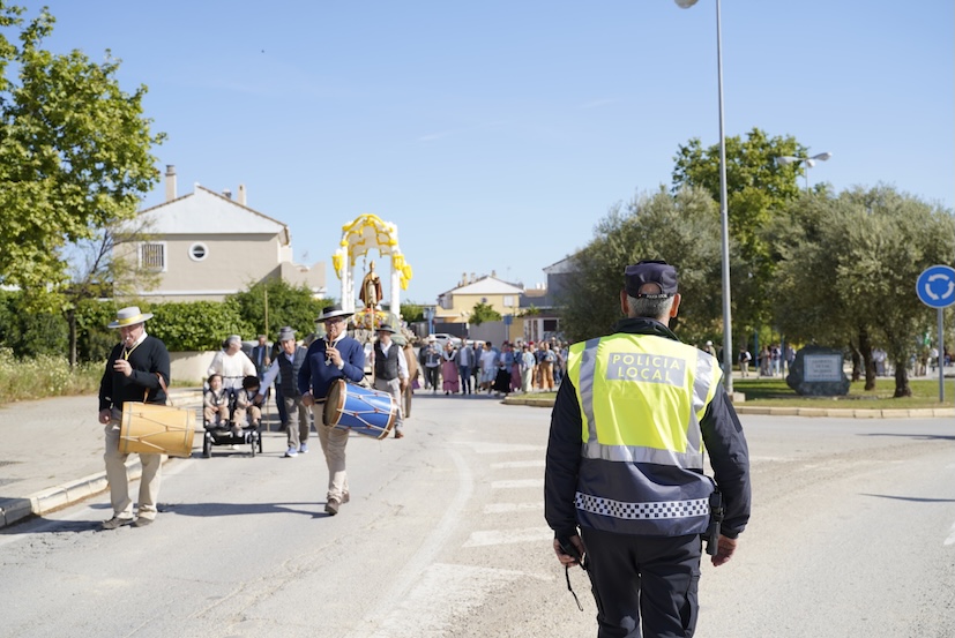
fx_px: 1035
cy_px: 319
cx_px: 478
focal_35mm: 39
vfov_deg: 34.3
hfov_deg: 49.5
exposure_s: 1/640
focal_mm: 39
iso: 100
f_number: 4.5
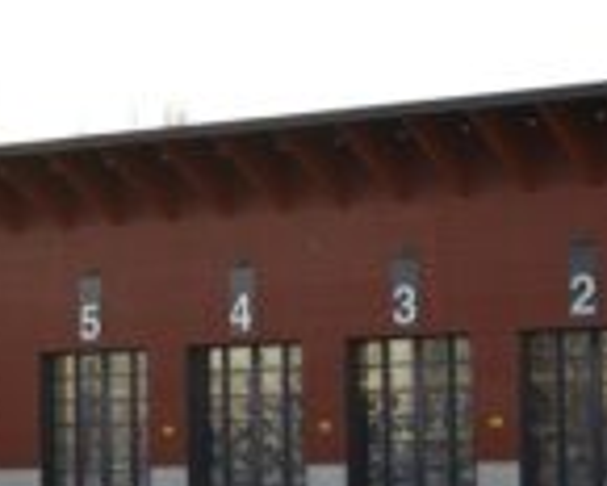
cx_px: 469
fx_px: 2161
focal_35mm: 120
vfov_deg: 12.8
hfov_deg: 15.9
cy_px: 316
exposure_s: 1/1000
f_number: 4
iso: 800
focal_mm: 31
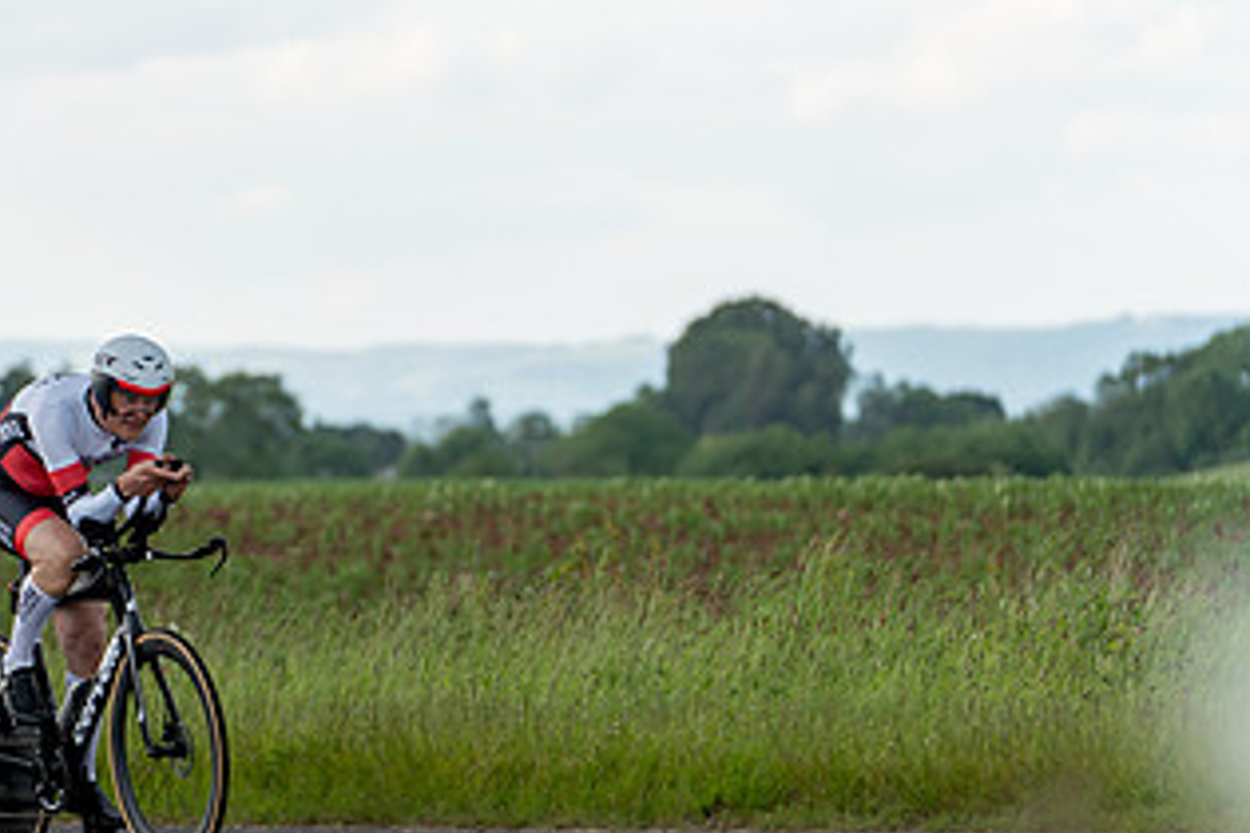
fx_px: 9409
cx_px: 58
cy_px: 502
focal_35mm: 271
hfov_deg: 7.6
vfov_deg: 5.1
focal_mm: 134
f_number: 3.2
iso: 250
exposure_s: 1/500
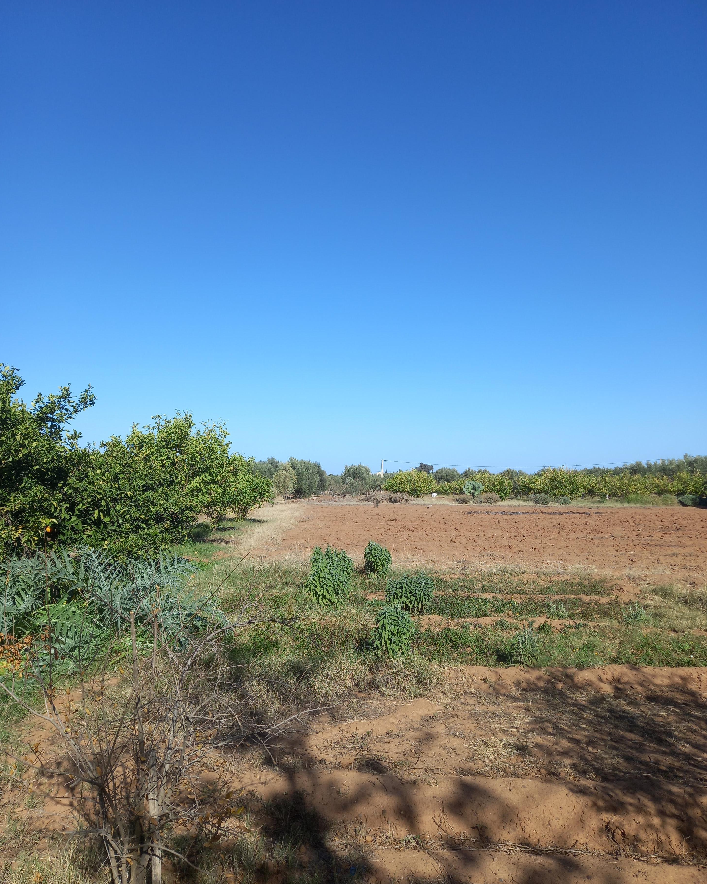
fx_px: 706
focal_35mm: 27
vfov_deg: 64.1
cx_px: 361
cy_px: 454
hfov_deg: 53.2
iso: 25
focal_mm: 4.6
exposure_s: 1/803
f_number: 2
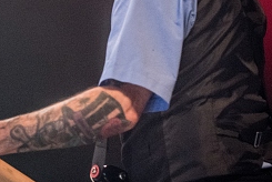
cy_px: 9
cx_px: 119
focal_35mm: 270
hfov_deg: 7.6
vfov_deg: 5.1
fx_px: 2042
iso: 4000
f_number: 2.8
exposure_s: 1/100
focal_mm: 92
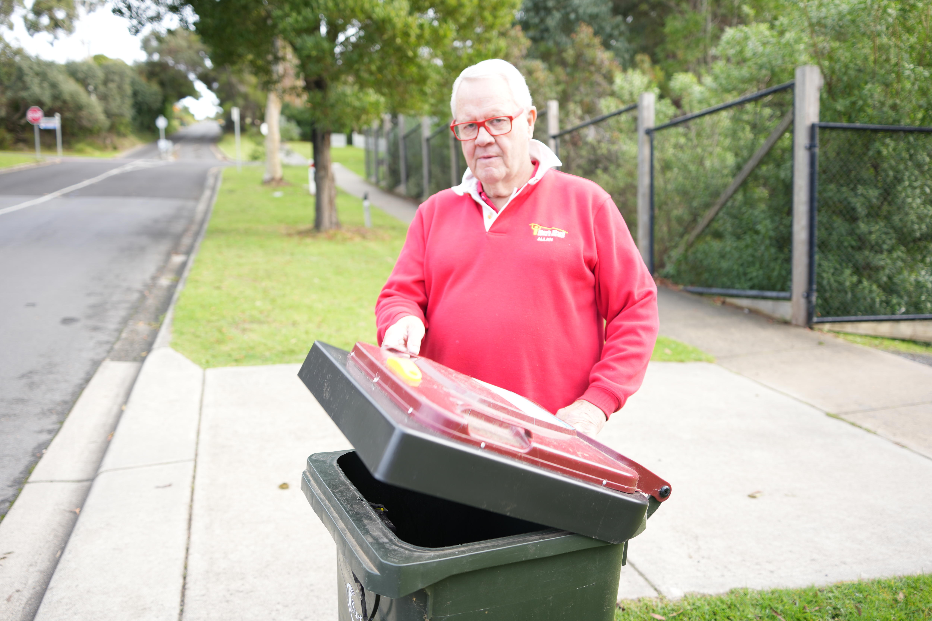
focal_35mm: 30
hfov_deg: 61.9
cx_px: 466
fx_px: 777
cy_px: 310
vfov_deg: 43.6
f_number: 2.8
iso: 100
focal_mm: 30
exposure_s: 1/100
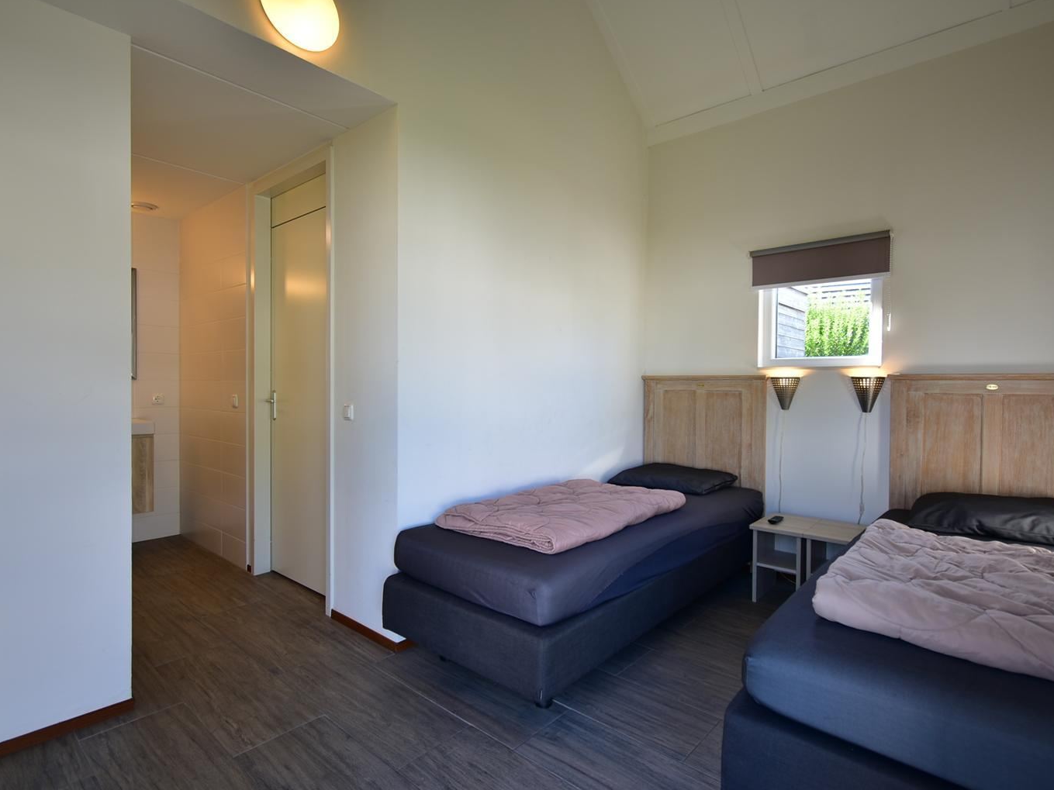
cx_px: 568
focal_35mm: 17
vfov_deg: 74.7
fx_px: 518
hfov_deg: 90.9
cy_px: 398
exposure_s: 1/25
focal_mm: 10
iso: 100
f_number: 4.5
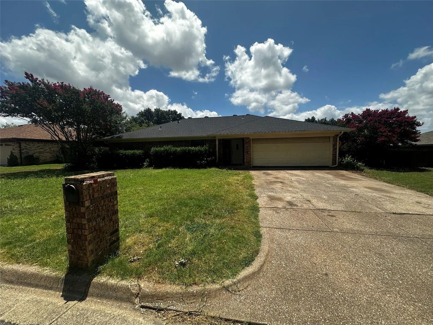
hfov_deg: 102.1
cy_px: 162
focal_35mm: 14
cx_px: 216
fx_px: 175
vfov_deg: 85.7
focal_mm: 2.22
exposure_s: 1/2257
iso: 50
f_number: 2.2
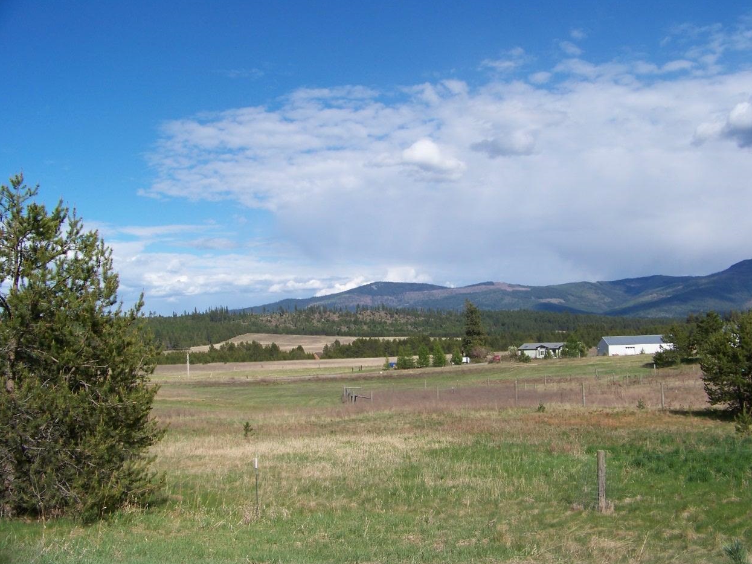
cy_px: 278
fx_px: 804
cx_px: 374
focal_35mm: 37
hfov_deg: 50.1
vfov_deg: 38.7
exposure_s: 1/640
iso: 64
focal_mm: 5.85
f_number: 4
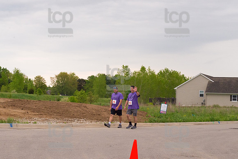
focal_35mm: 70
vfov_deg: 19.5
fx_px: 463
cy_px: 80
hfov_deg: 28.8
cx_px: 119
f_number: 11
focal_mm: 70
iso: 4000
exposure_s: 1/1250
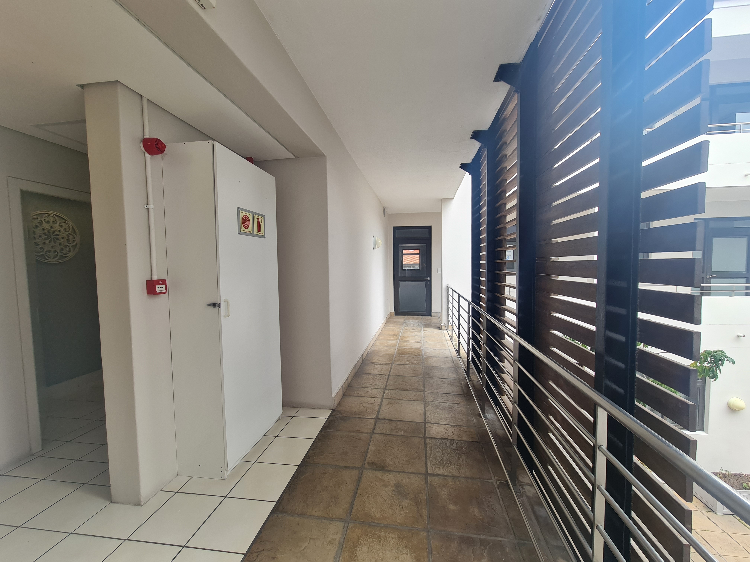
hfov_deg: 106.2
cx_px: 375
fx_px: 282
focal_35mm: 13
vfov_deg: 89.9
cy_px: 281
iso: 50
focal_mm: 2.2
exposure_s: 1/163
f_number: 2.2
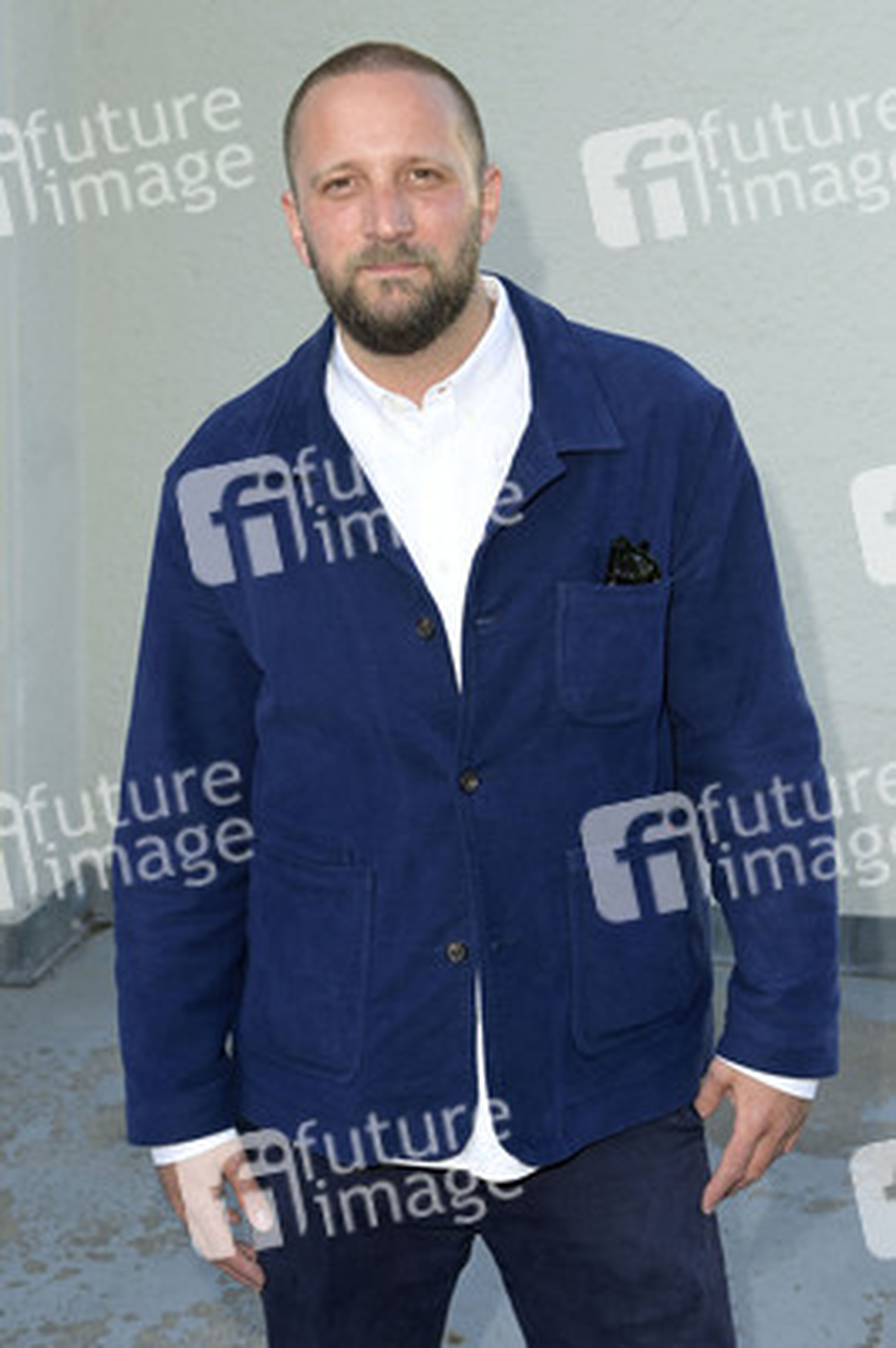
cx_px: 448
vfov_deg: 41.1
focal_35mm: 48
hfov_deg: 28.0
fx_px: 1795
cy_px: 674
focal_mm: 48
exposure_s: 1/160
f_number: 5.6
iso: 400
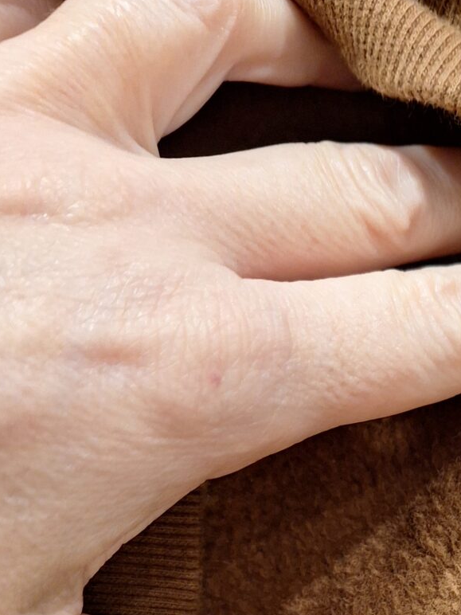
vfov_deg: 28.6
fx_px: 1083
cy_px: 684
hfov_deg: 22.0
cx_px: 569
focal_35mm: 61
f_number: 1.8
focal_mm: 5.54
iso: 200
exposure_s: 1/30
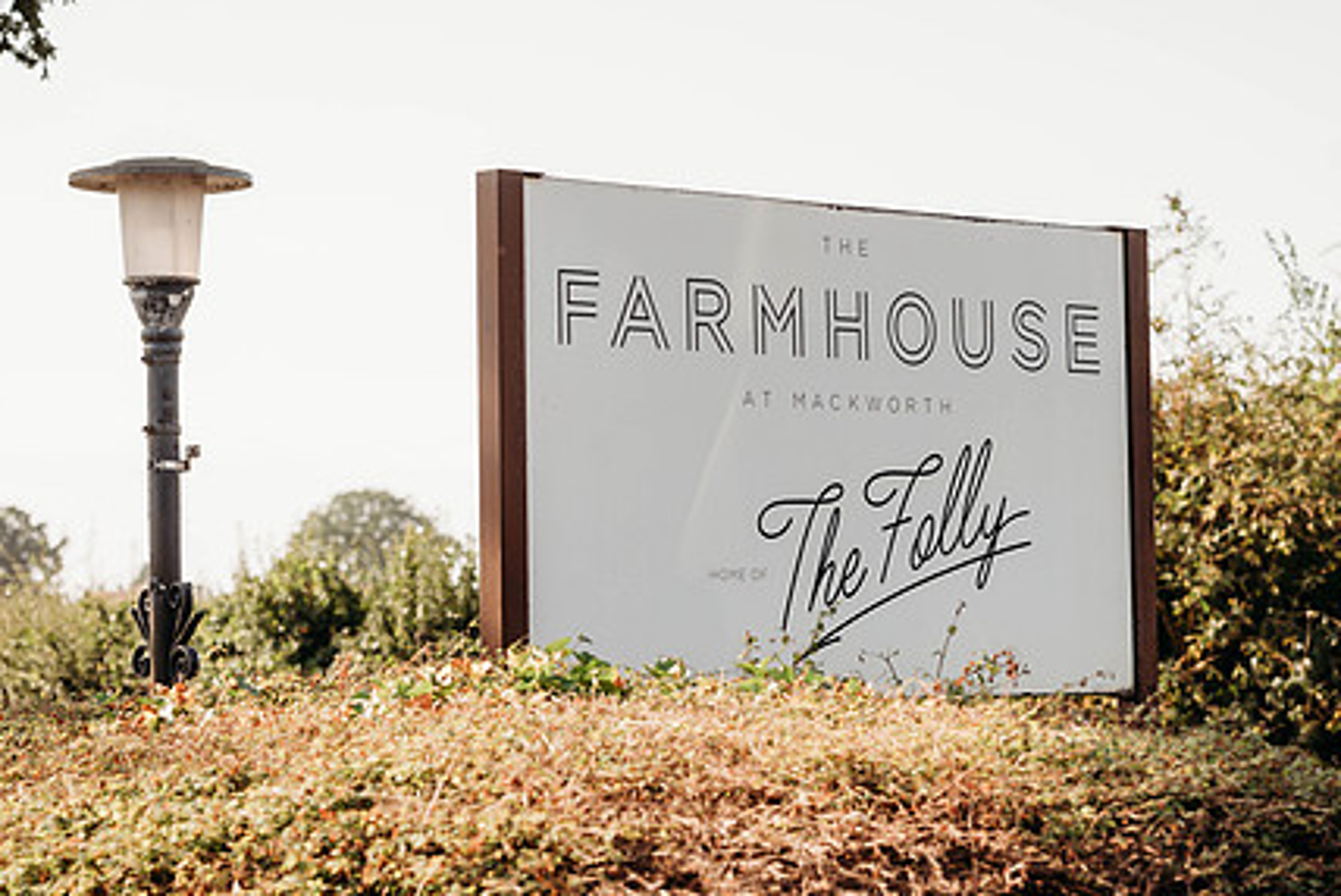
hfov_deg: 17.8
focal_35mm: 115
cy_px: 473
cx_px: 799
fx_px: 4286
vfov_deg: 11.9
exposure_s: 1/640
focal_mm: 85
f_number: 4.5
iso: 200
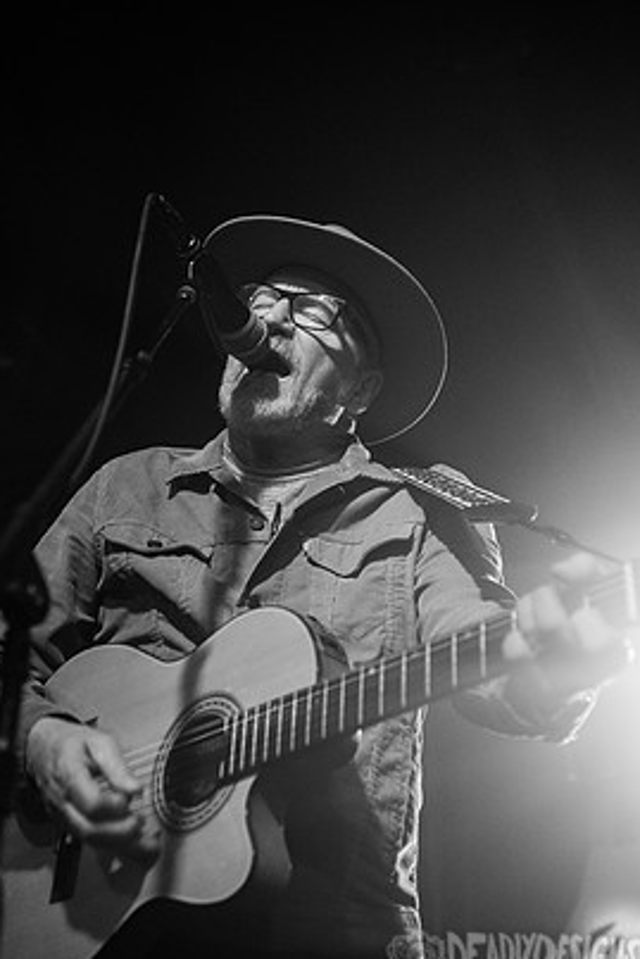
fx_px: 1545
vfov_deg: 34.5
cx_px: 305
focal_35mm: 58
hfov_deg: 23.4
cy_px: 478
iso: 2500
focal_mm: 52
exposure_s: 1/100
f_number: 3.2
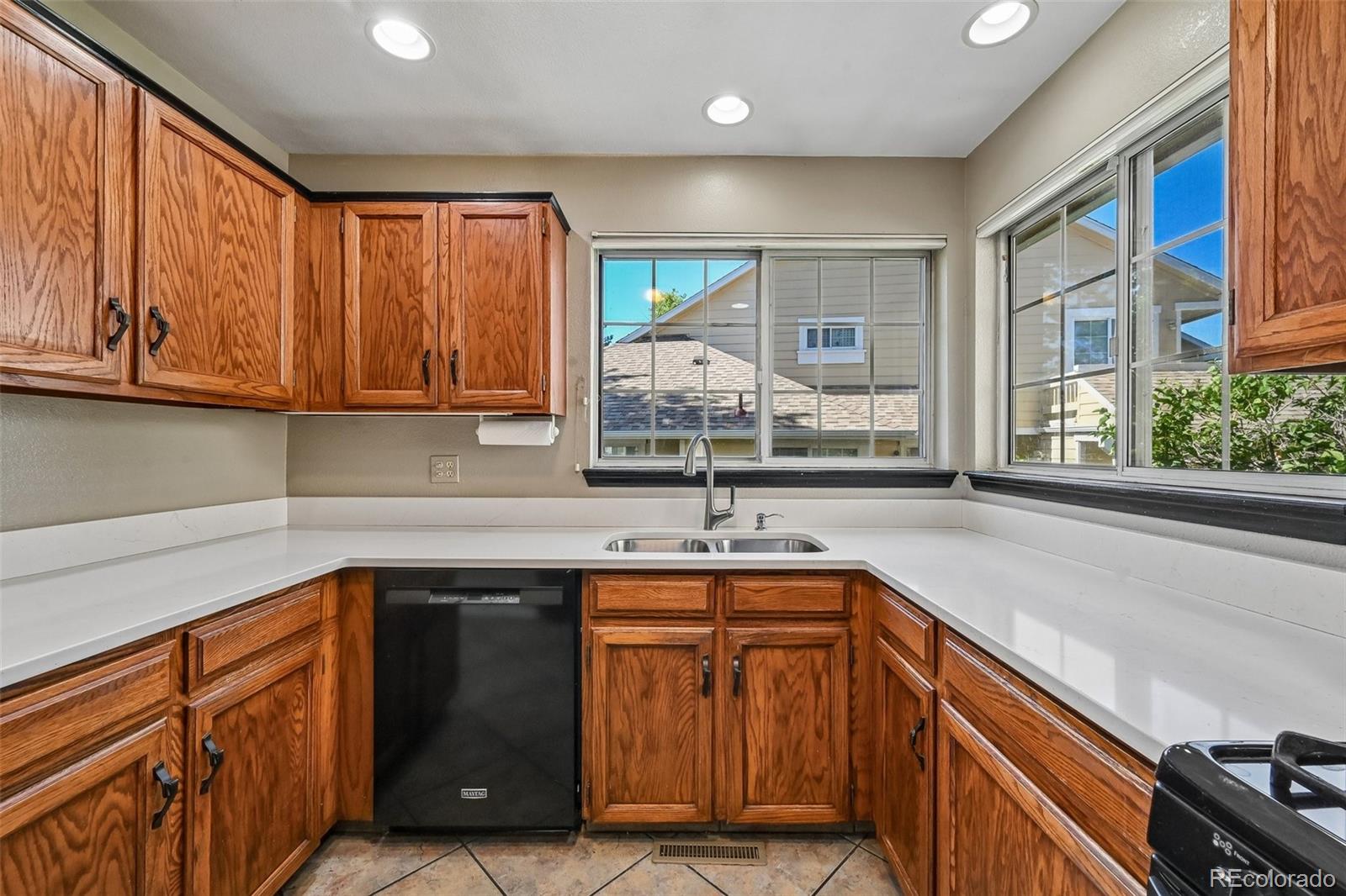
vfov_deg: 81.2
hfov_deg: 104.3
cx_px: 673
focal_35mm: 14
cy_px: 448
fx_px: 523
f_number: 10
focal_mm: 14
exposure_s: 1/50
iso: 400
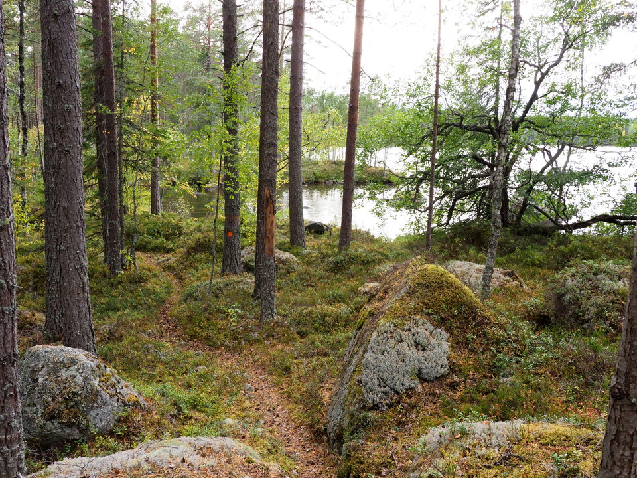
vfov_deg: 44.2
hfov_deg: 56.8
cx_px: 318
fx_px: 589
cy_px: 239
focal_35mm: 32
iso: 1250
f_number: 8
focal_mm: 16
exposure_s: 1/60
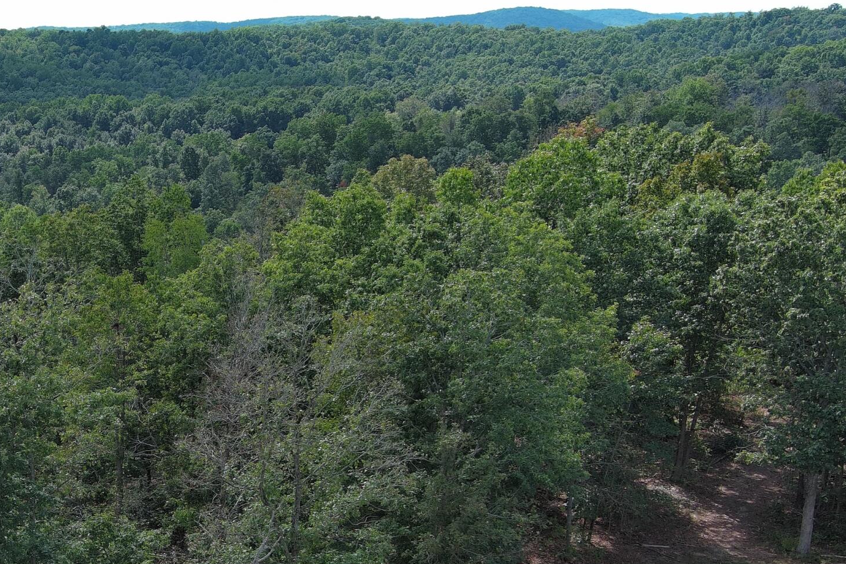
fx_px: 1410
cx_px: -23
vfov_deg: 22.5
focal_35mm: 60
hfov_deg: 30.7
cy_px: 409
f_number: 2.8
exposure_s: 1/843
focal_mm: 10.57
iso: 100
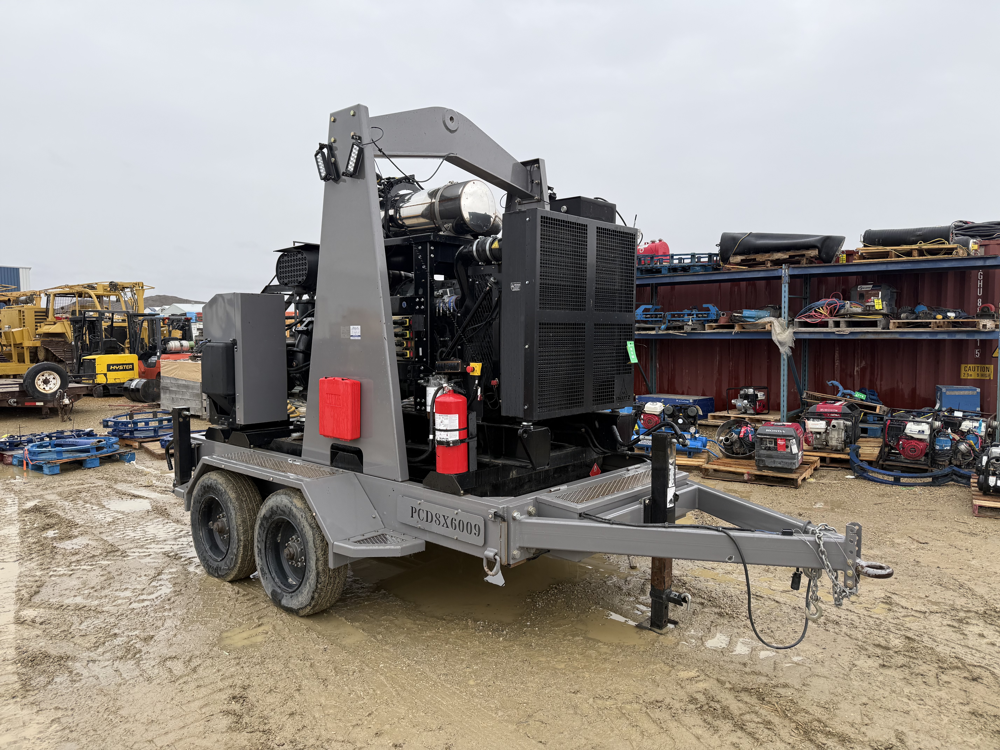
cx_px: 500
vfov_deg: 56.8
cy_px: 375
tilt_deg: -3.0
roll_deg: +1.6
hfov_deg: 71.6
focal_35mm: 24
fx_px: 693
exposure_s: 1/757
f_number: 1.78
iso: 80
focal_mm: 6.76
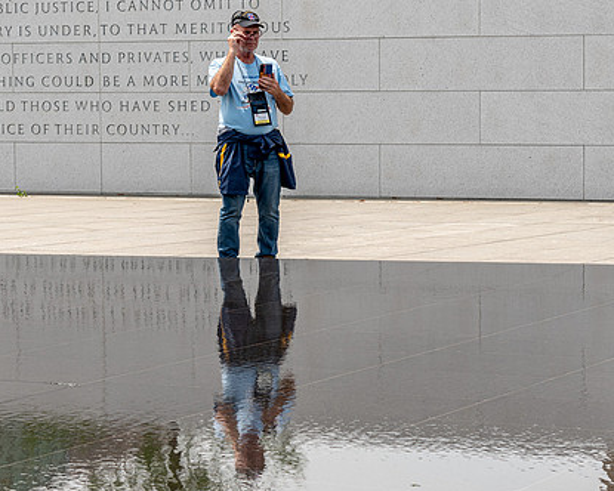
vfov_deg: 12.3
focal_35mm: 125
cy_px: 260
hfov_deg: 15.4
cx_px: 254
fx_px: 2272
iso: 100
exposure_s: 1/125
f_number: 8
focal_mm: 65
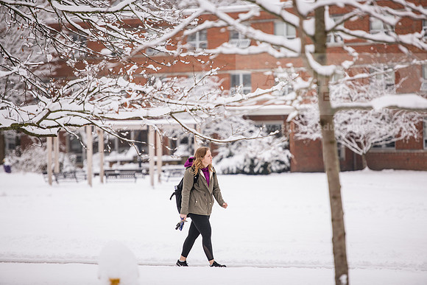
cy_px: 142
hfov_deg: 11.1
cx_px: 214
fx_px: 2195
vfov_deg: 7.4
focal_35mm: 185
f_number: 3.2
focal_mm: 185
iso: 125
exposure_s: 1/400
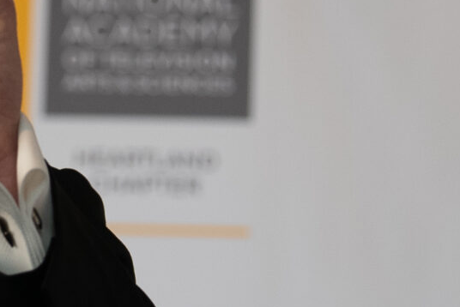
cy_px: 256
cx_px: -166
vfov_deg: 2.4
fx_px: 7325
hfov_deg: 3.6
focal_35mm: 573
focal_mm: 120
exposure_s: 1/160
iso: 800
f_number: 4
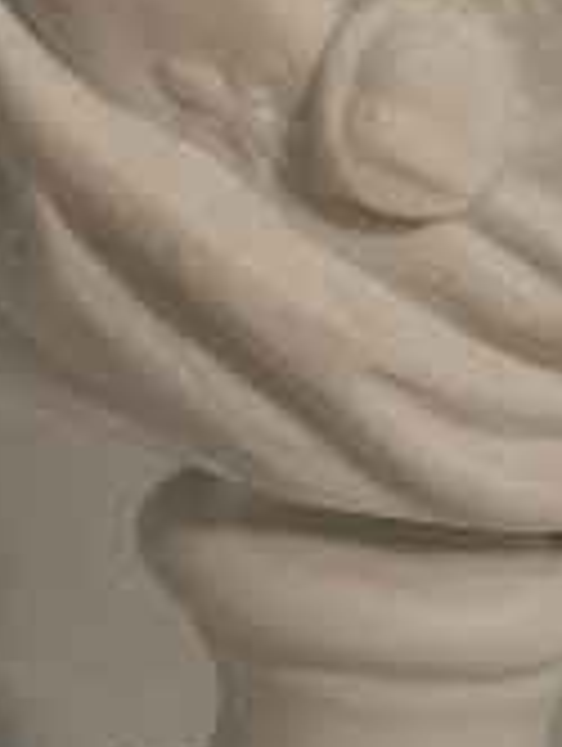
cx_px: -674
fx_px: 3584
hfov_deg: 8.4
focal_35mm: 166
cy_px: -22
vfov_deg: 11.7
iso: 50
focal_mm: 5.54
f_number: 1.8
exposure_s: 1/100
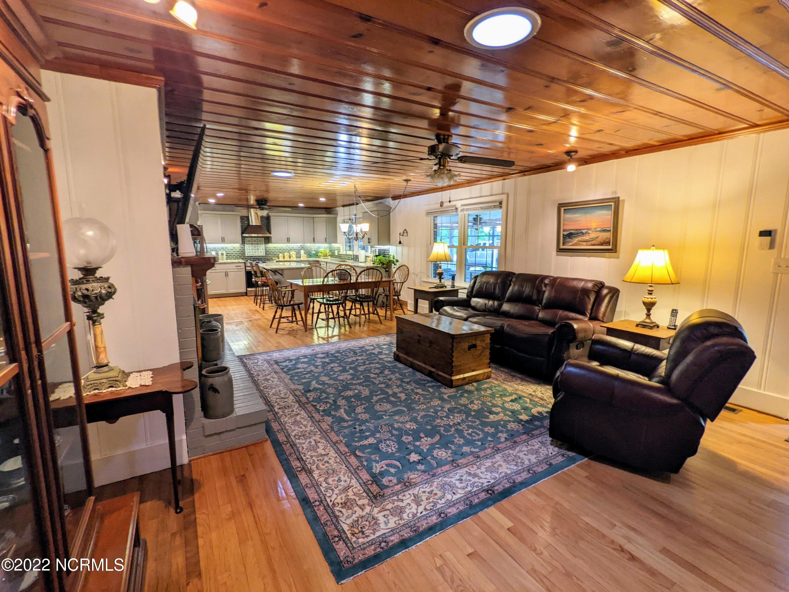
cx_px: 394
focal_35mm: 16
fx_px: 365
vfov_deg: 78.1
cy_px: 296
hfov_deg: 94.5
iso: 128
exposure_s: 1/24
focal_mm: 2.22
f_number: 2.2
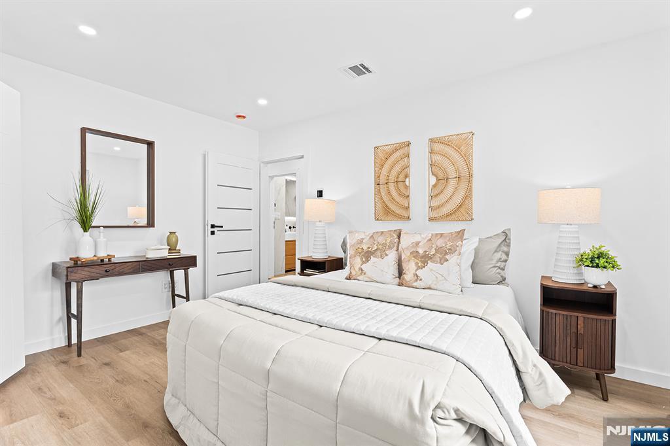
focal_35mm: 16
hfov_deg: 96.8
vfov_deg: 73.7
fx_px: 298
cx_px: 335
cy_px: 223
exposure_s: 1/2
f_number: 8
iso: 100
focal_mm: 16
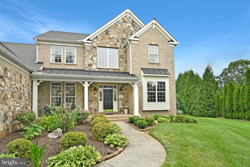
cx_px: 125
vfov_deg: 70.4
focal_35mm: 17
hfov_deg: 93.3
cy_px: 84
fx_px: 118
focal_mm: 11.5
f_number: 8
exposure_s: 1/250
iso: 320
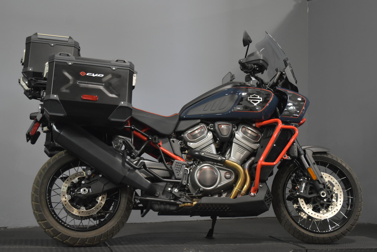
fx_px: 566
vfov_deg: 25.1
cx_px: 188
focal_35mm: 54
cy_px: 126
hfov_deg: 36.9
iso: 1600
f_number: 5
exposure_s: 1/30
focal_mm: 36
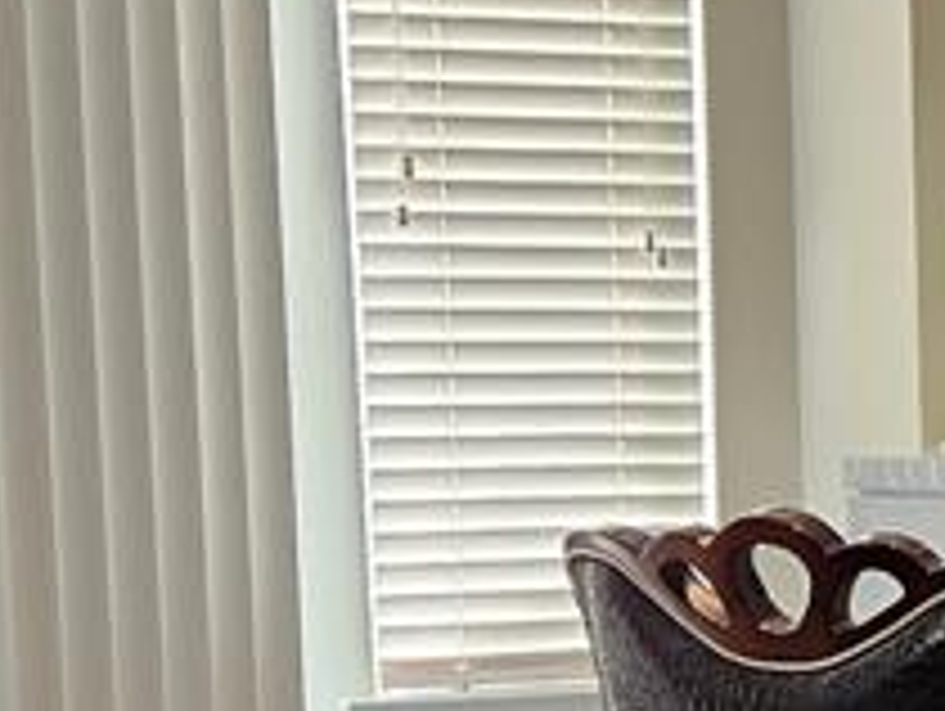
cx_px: 1436
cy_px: 657
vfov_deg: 13.1
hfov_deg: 16.0
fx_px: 3061
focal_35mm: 112
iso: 125
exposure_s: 1/120
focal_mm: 5.4
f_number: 1.8
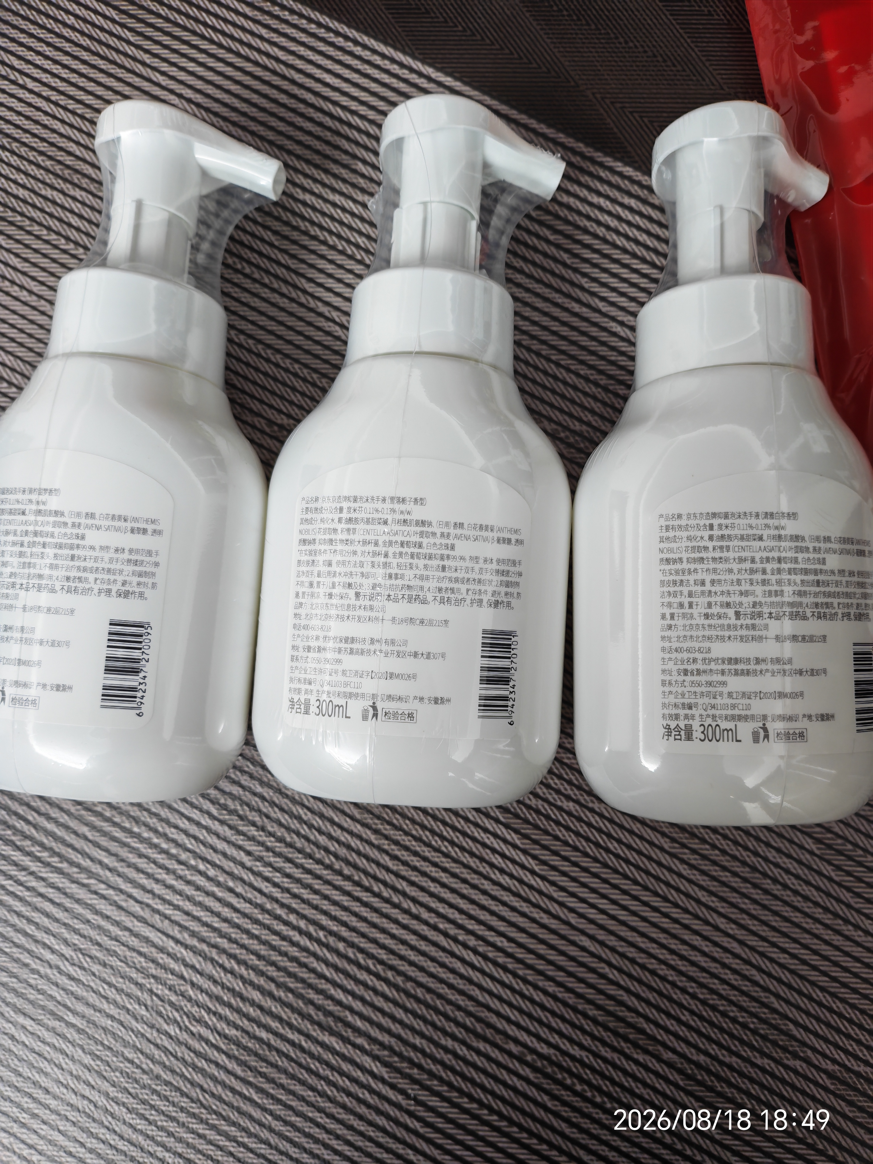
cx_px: 436
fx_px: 807
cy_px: 582
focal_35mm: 24
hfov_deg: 56.8
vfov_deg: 71.6
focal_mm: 5.52
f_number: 1.9
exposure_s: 1/33
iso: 640
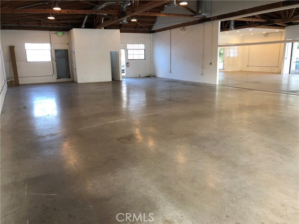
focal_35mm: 28
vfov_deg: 49.7
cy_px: 112
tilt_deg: -12.2
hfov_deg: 63.4
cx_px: 150
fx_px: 242
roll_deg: +1.0
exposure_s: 1/24
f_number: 1.8
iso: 40
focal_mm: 3.99
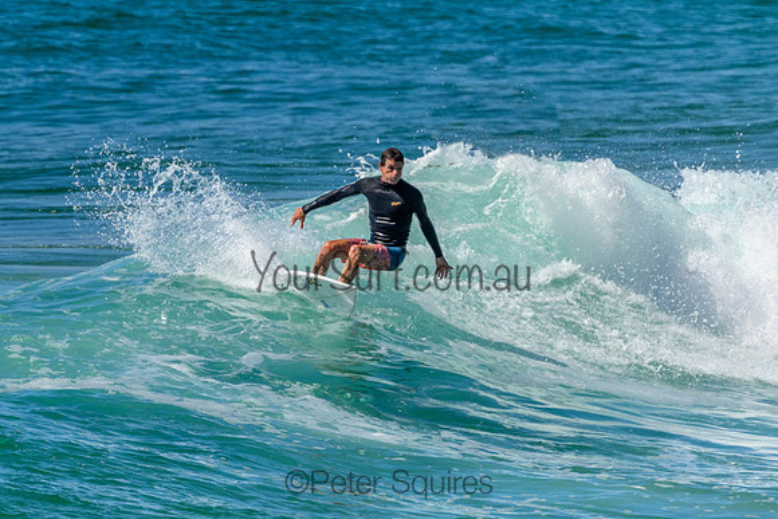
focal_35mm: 1101
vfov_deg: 1.3
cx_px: 323
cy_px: 227
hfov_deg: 1.9
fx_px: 23789
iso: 800
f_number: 11
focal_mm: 800
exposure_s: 1/2000
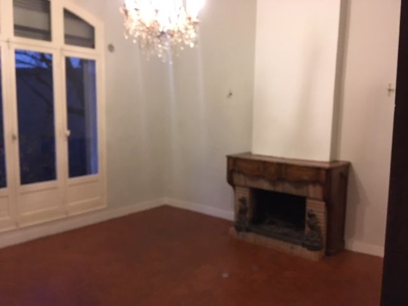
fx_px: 342
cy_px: 153
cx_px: 204
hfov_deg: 61.7
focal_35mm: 29
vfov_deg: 48.2
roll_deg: +1.9
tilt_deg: -6.1
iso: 320
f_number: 2.2
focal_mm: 4.15
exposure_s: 1/17
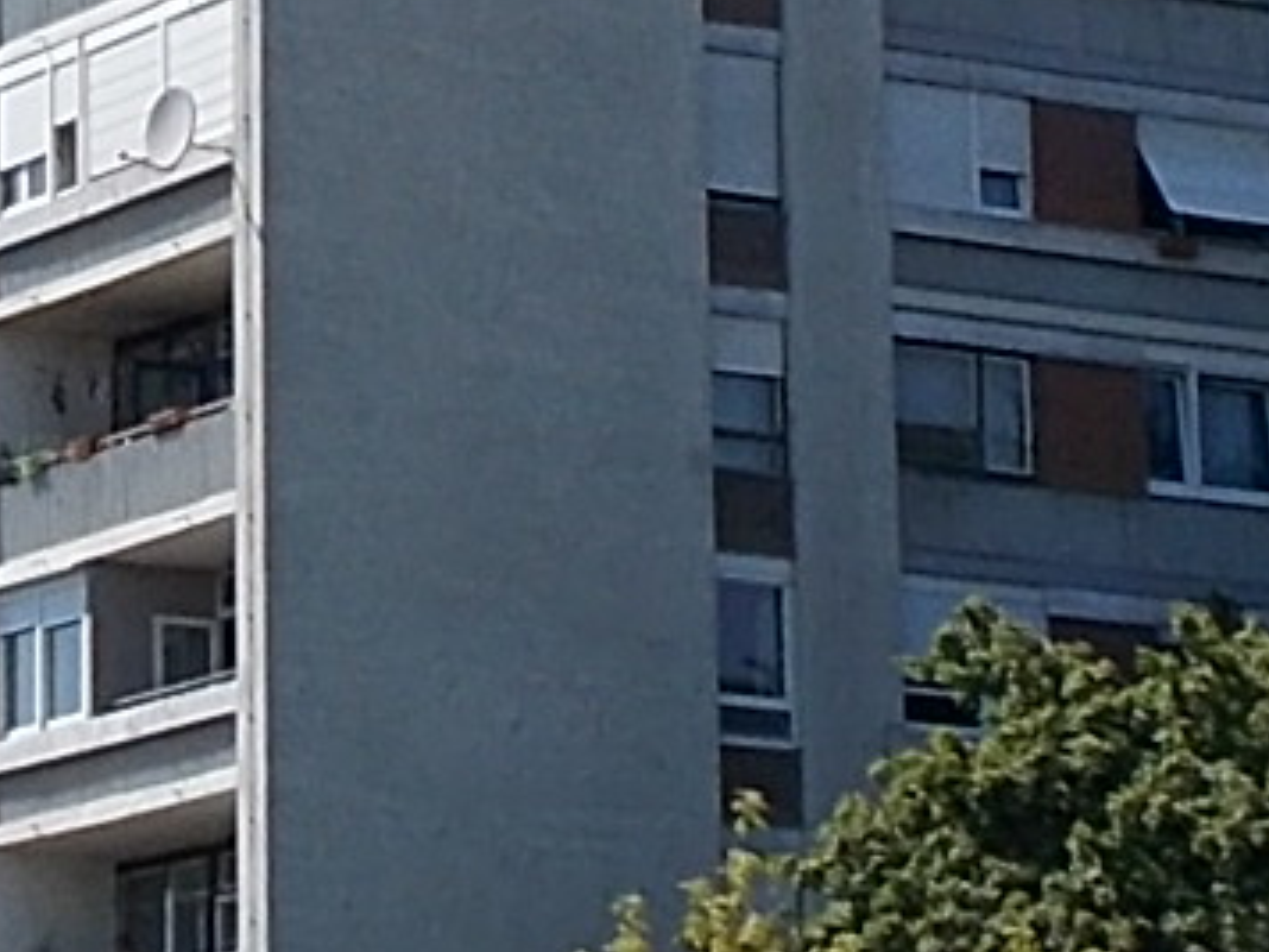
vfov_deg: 6.8
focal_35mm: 217
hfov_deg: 9.1
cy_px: -271
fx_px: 7955
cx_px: -43
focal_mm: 6
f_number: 9.2
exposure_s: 1/160
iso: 80
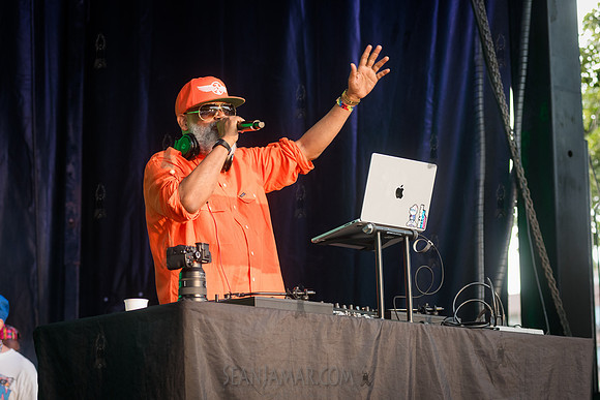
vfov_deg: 11.3
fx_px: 2031
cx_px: 242
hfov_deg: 16.8
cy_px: 212
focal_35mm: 122
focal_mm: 100
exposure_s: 1/320
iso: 1000
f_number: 4
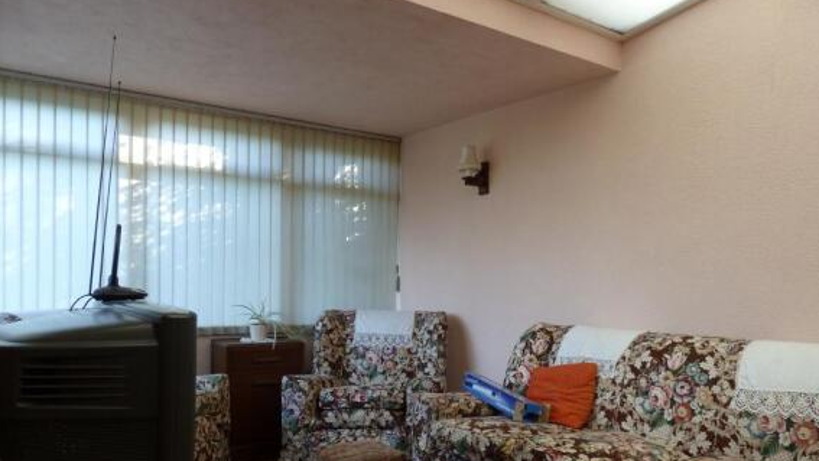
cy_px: 309
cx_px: 418
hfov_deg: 67.9
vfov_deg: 41.0
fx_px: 608
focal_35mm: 28
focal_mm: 4.1
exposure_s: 1/30
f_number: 3.3
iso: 100
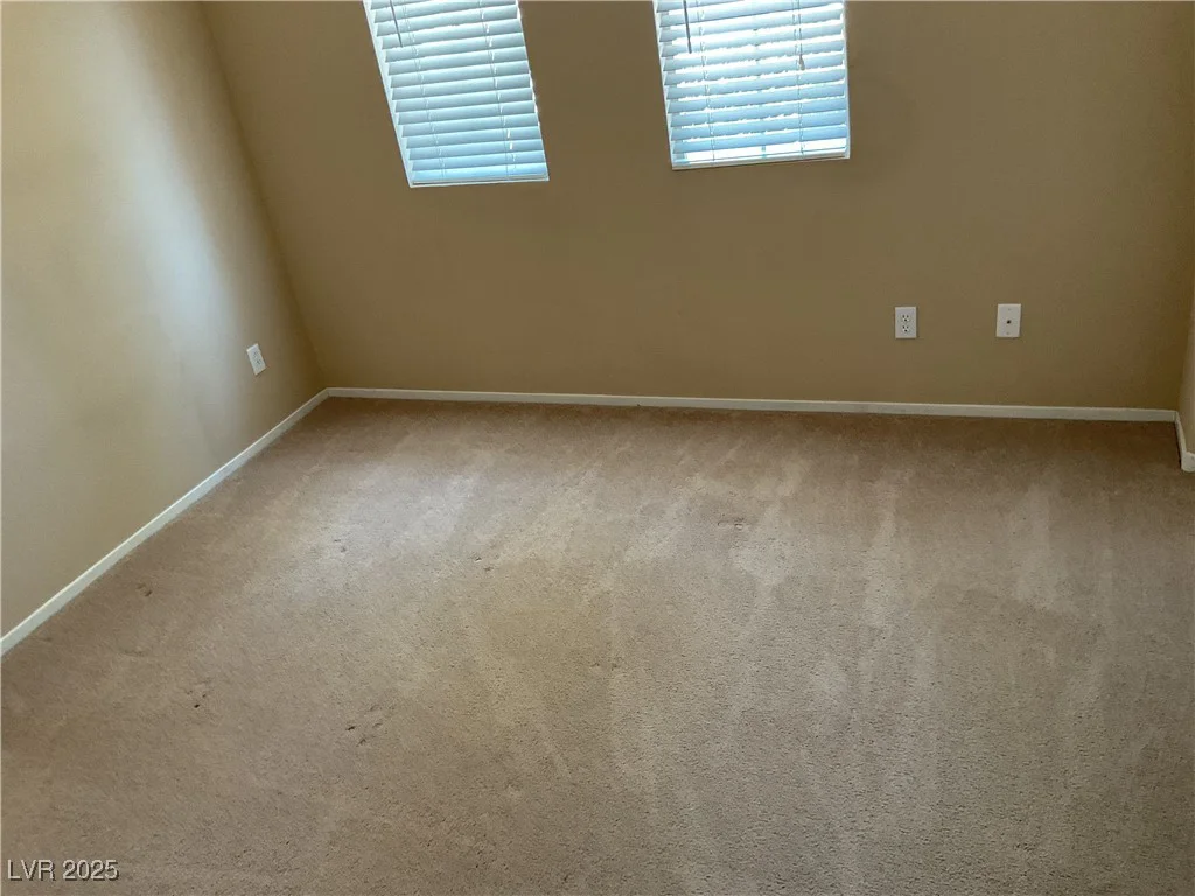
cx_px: 598
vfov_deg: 48.2
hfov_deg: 61.7
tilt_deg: -29.1
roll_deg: +7.7
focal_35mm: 29
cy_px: 448
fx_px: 1001
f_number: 1.8
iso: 160
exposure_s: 1/60
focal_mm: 3
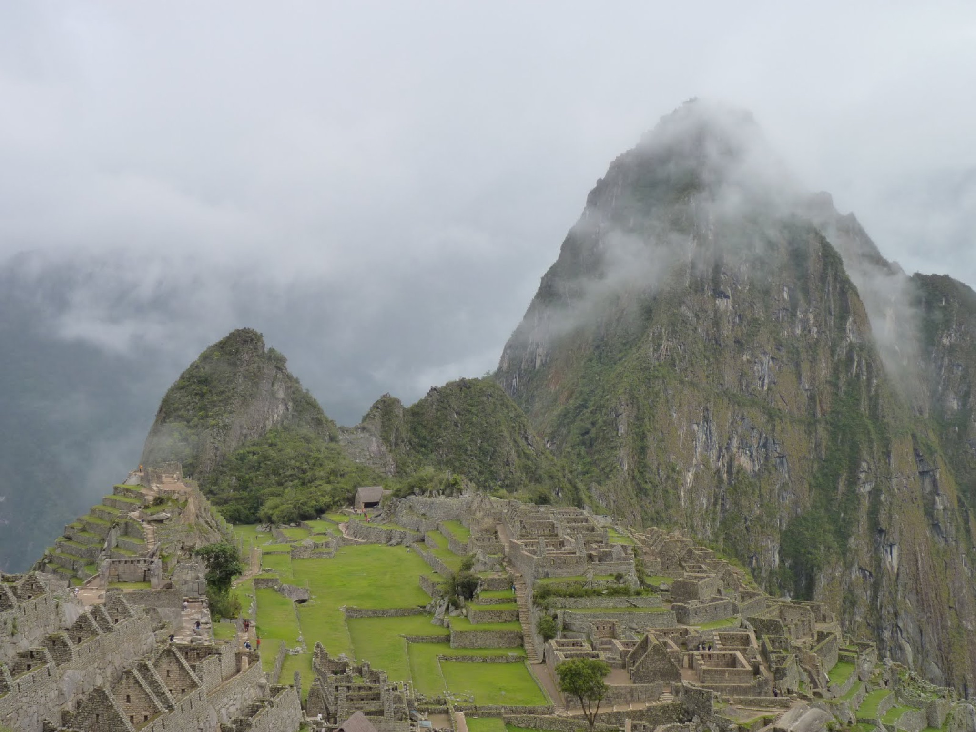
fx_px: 1353
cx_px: 488
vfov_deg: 30.3
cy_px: 366
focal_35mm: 48
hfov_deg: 39.7
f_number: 3.2
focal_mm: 8.5
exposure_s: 1/125
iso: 125
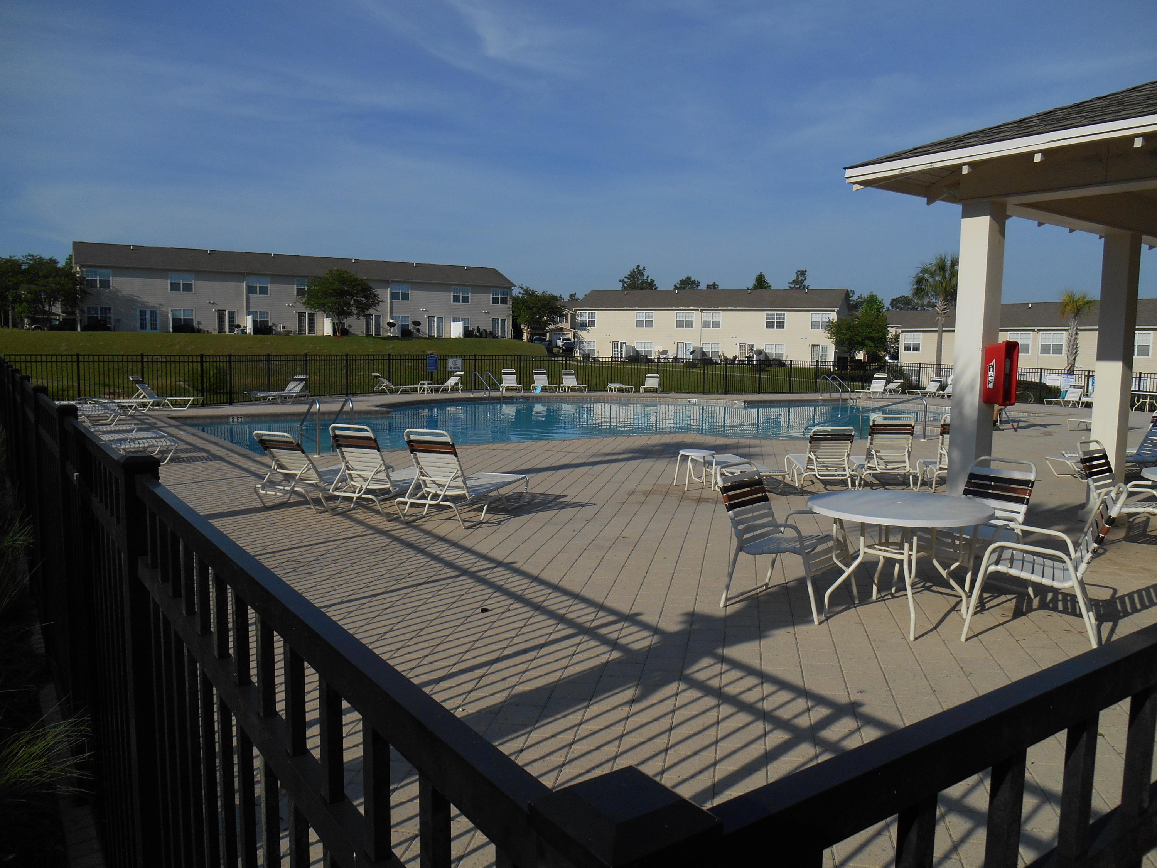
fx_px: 869
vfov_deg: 53.1
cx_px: 578
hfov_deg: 67.3
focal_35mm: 26
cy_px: 434
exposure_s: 1/200
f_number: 11
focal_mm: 4.7
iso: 80
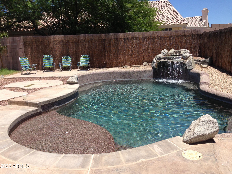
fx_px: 221
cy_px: 87
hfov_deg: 55.4
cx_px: 116
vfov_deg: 42.9
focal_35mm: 33
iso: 50
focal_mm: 4.13
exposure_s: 1/1808
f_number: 2.4
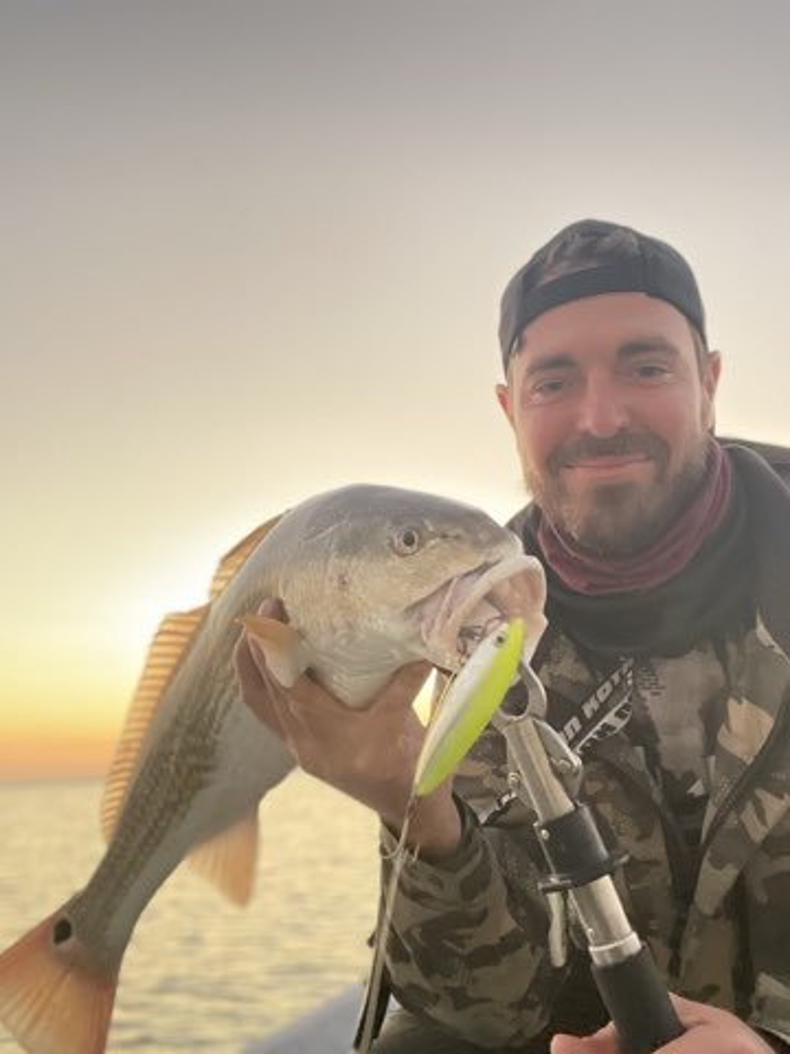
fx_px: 913
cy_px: 527
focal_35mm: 30
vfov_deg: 60.0
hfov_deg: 46.8
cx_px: 395
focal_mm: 2.71
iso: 320
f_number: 2.2
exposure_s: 1/60
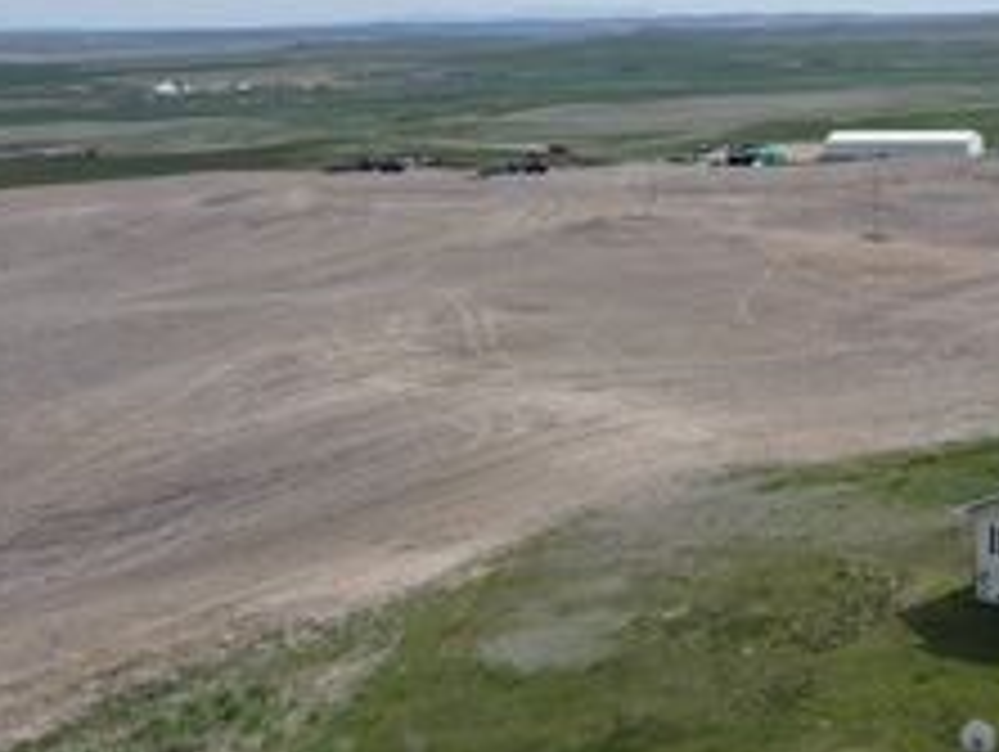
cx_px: 1026
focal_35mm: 54
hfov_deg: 32.3
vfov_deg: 26.5
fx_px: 1560
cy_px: 628
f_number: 2.8
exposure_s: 1/800
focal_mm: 4.5
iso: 100
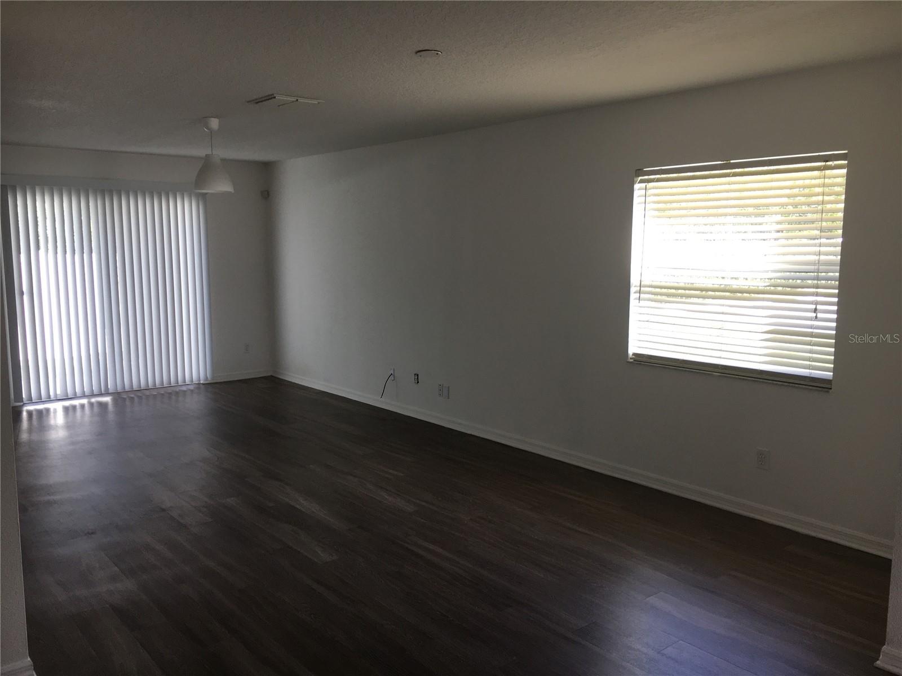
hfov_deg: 61.7
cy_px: 338
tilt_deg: -7.4
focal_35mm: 29
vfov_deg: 48.2
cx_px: 451
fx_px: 756
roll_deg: -0.3
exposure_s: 1/120
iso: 40
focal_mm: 4.15
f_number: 2.2
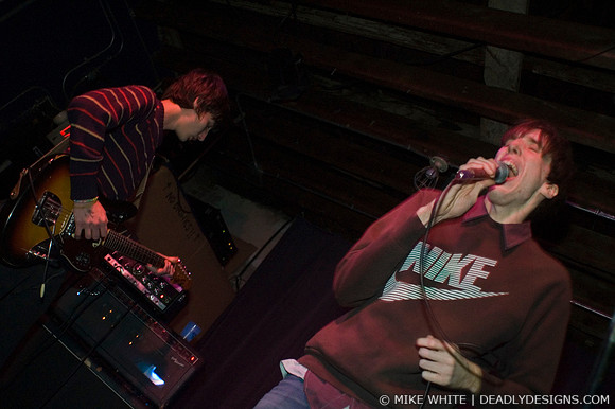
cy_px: 204
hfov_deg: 62.0
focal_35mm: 30
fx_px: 512
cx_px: 308
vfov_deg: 43.6
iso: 800
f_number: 2.8
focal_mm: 20
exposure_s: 1/15
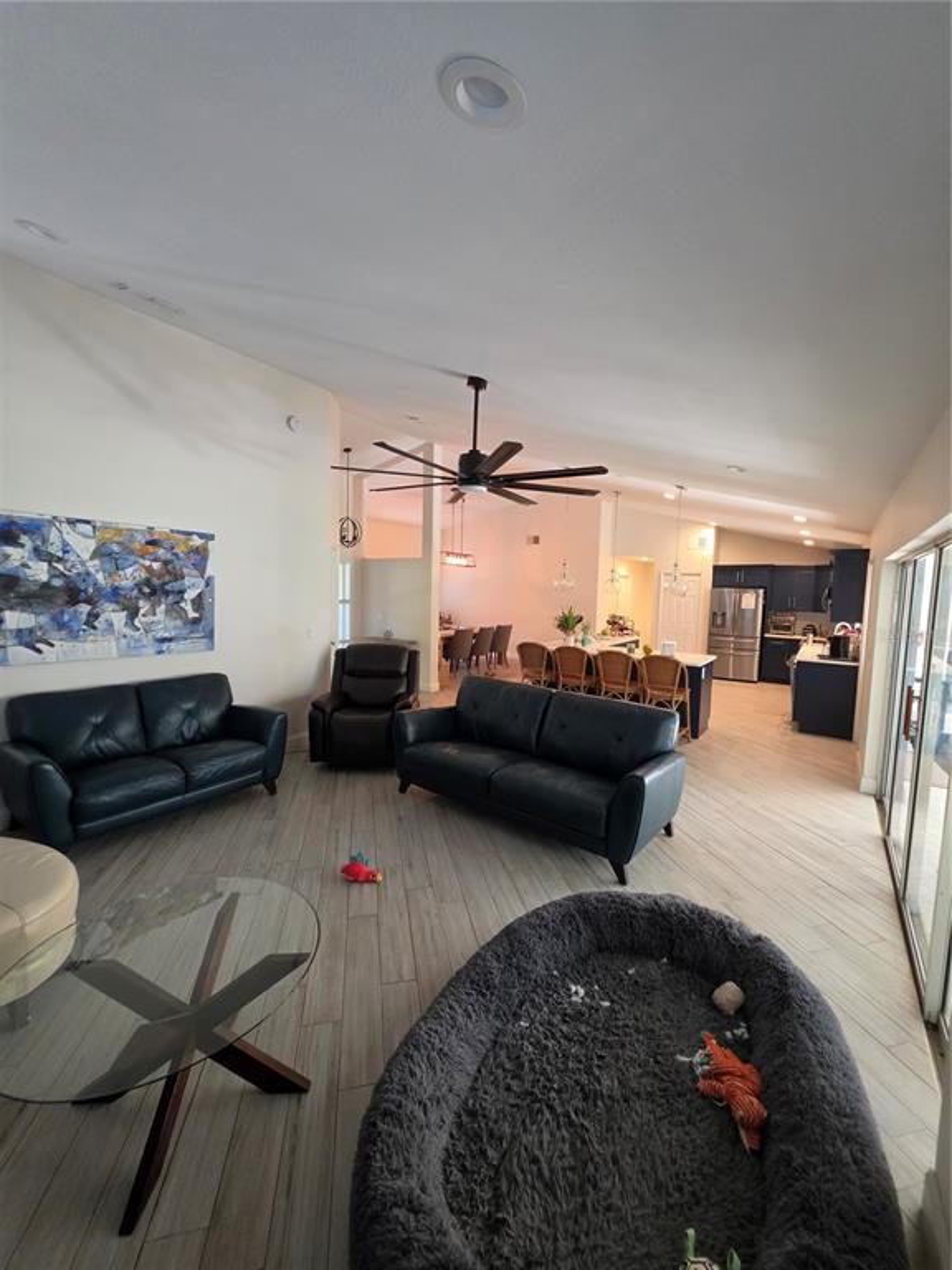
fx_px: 477
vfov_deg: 106.2
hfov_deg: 89.9
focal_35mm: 13
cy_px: 635
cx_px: 476
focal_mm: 2.2
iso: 320
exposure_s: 1/60
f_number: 1.9
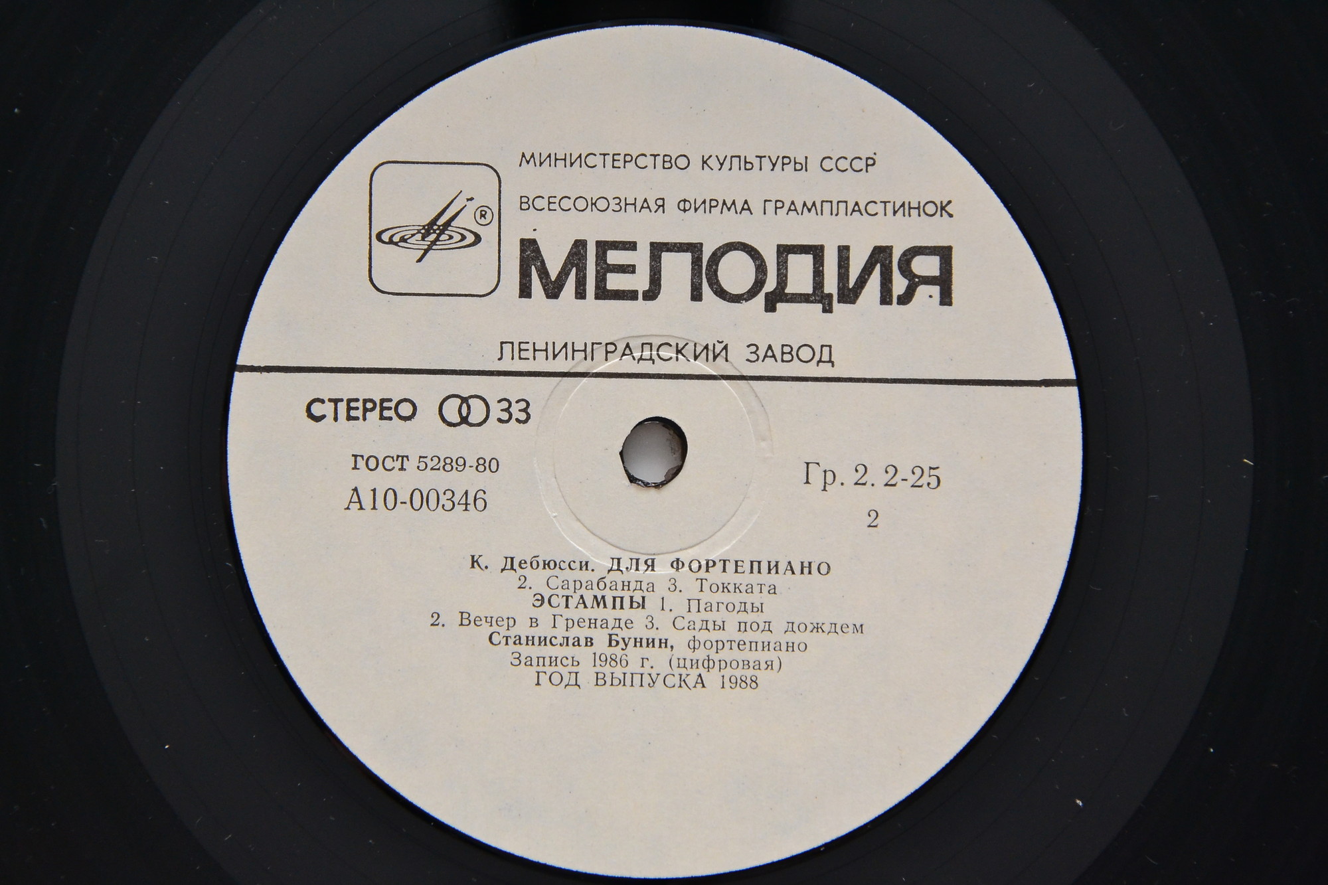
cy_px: 442
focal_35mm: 105
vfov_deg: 13.0
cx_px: 664
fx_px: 3873
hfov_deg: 19.5
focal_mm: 70
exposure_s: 1/200
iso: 1600
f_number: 7.1
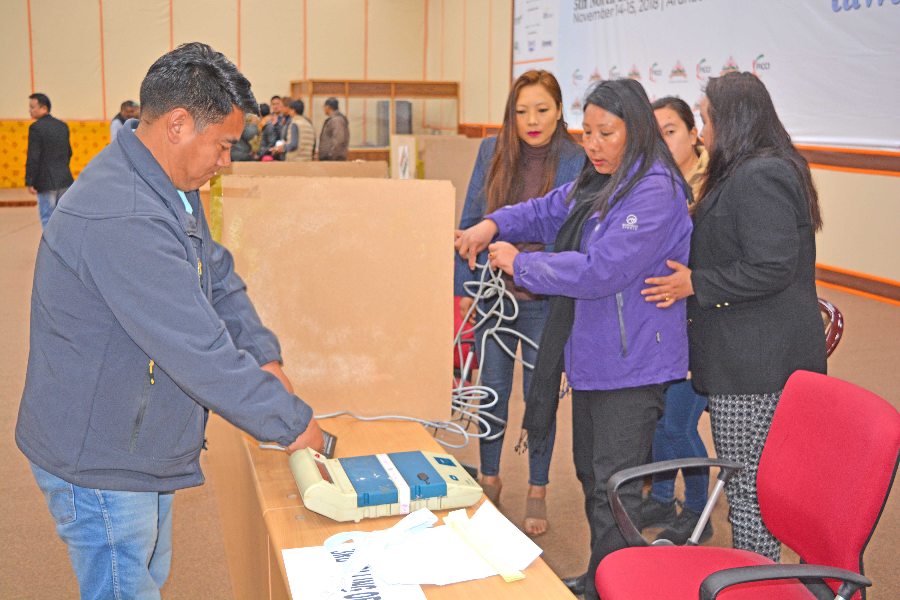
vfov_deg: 36.9
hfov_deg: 53.1
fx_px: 900
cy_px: 300
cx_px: 450
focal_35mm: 36
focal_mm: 24
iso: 500
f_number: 4
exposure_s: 1/60
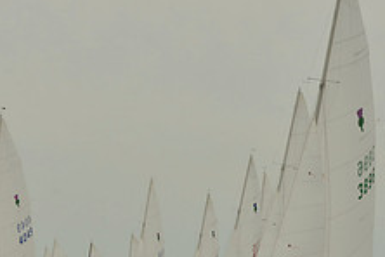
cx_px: 99
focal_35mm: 183
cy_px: 246
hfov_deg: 11.2
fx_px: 1957
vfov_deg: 7.5
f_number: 13
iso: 400
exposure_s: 1/640
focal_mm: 70
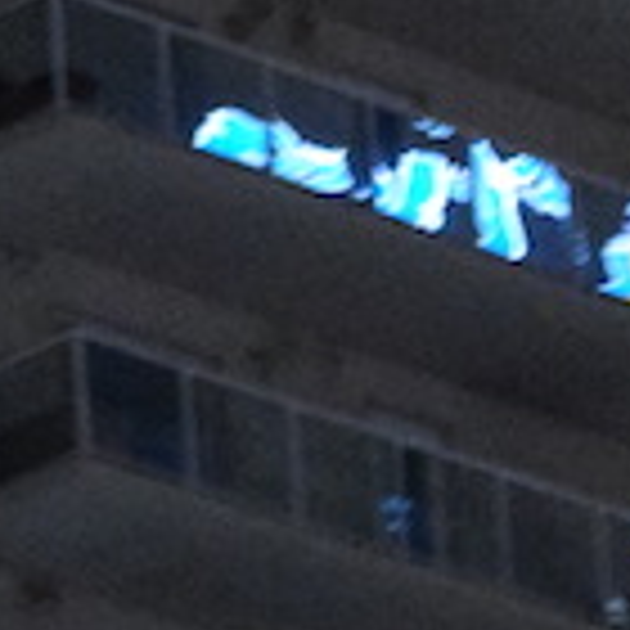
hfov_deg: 2.7
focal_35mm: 639
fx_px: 13155
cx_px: -623
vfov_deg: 2.7
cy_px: -50
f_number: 4
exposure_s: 1/30
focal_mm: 55
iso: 6400
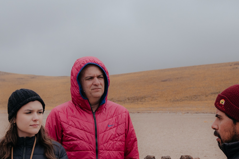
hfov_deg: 24.5
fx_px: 551
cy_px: 144
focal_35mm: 83
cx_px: 120
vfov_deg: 16.2
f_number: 4.5
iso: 125
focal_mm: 22.2
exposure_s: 1/1000
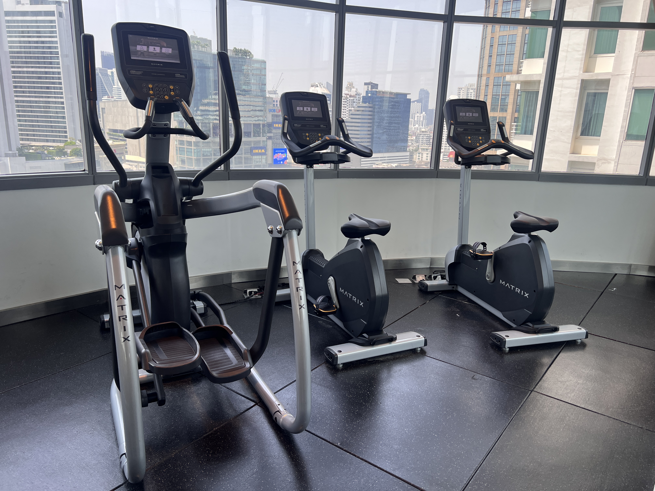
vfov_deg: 53.1
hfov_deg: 67.3
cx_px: 328
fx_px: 492
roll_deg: -2.1
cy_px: 246
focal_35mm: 26
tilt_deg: -15.4
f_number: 1.5
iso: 50
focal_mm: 5.7
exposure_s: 1/121
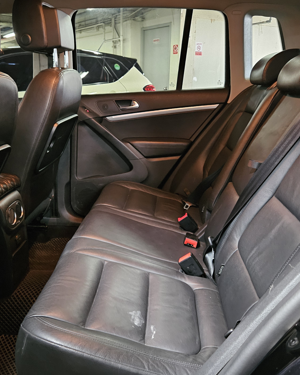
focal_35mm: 32
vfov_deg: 55.6
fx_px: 355
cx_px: 134
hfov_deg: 45.7
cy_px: 180
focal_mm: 5.4
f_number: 1.8
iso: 1600
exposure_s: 1/15
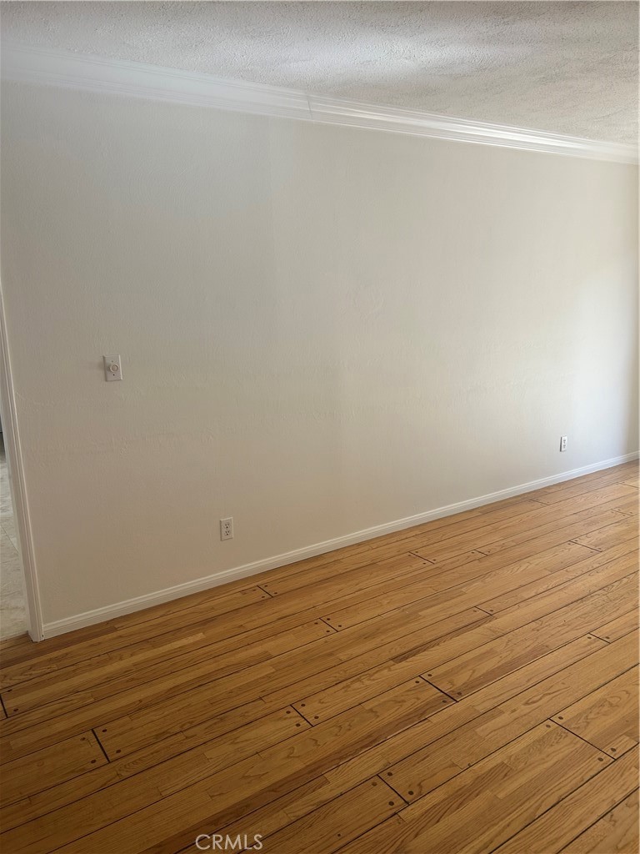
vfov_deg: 67.3
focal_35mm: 26
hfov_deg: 53.1
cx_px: 320
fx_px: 641
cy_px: 427
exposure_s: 1/177
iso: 40
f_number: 1.5
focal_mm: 5.7
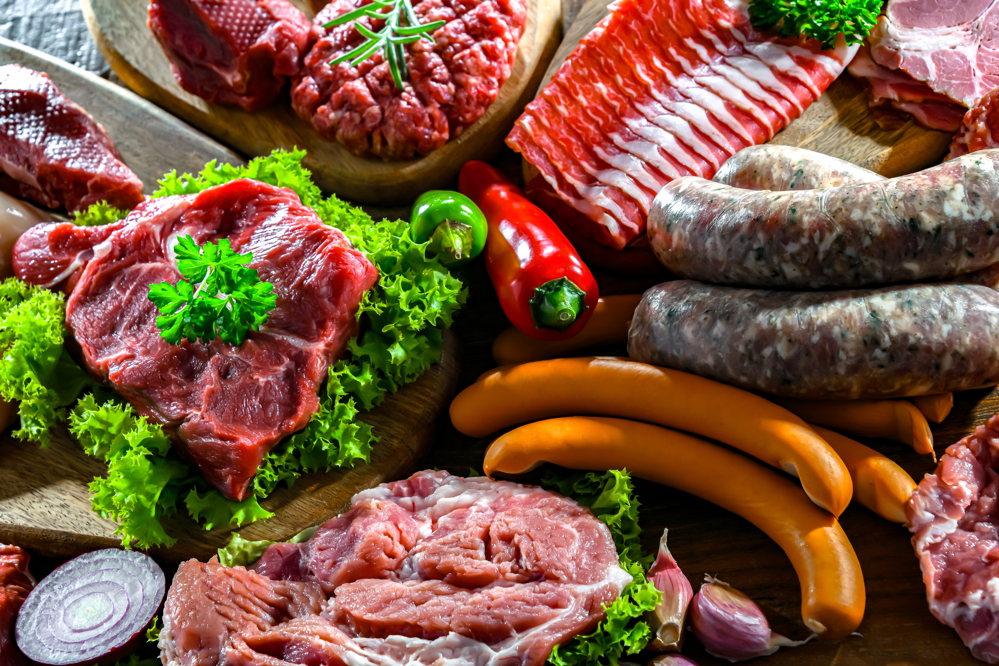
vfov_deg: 11.8
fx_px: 3219
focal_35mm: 116
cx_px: 500
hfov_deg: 17.6
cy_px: 333
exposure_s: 1/125
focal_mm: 116
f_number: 11
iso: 64
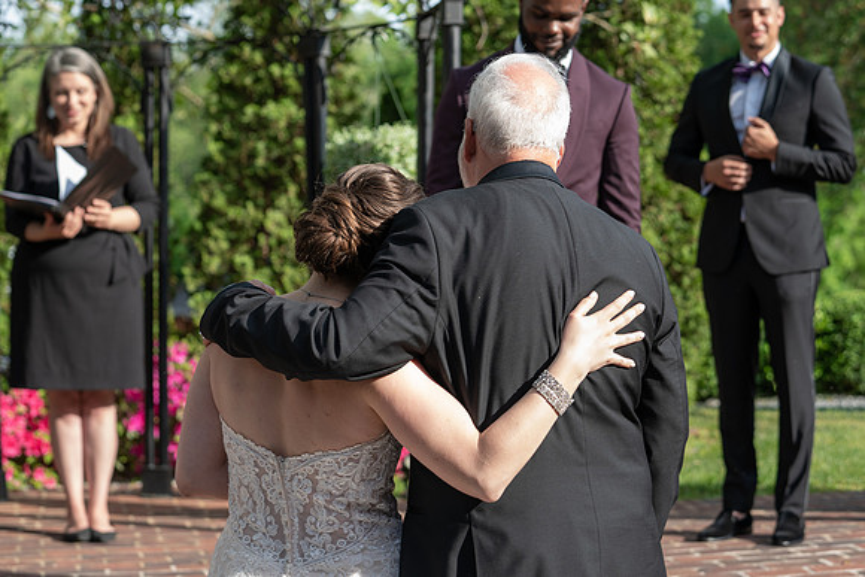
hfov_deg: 25.9
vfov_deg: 17.4
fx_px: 1883
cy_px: 298
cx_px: 431
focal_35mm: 78
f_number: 4
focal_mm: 70
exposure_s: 1/200
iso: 64
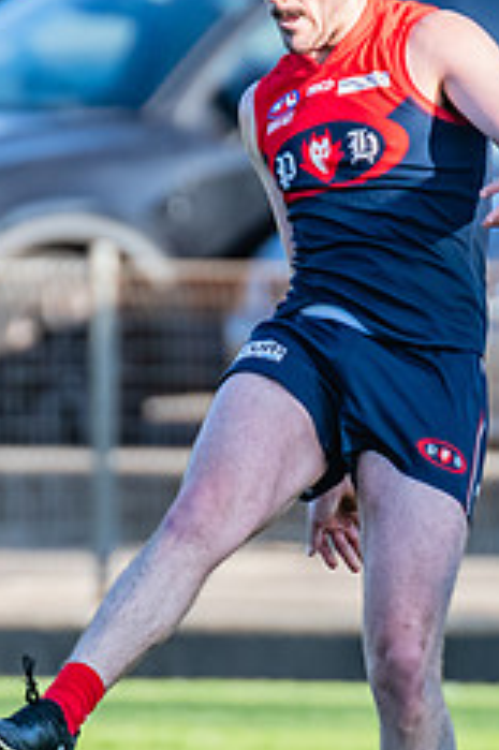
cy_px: 468
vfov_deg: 1.4
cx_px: 371
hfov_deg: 0.9
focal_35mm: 1486
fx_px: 30940
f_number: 5
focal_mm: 380
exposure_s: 1/1600
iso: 800
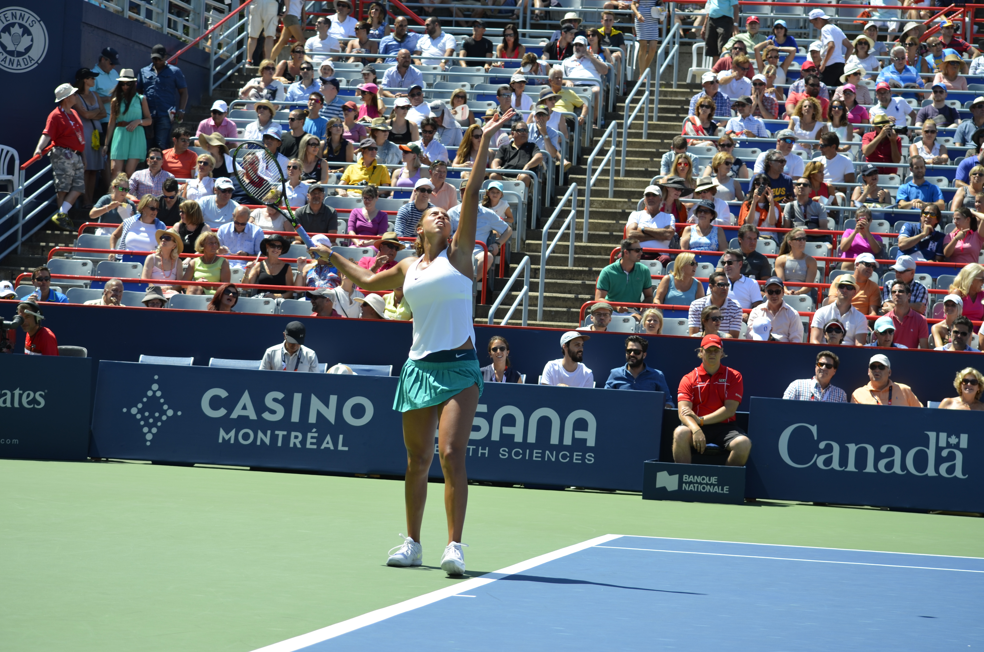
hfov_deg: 20.1
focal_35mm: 102
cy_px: 326
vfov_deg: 13.4
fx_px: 2782
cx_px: 492
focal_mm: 68
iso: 100
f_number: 5
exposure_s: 1/400
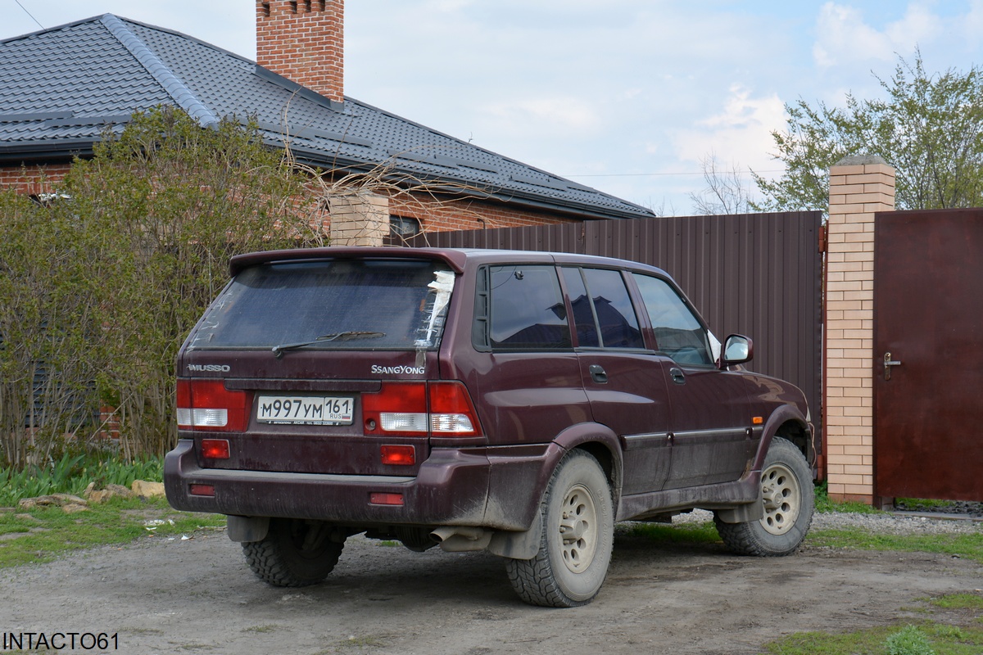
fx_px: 1802
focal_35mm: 66
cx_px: 492
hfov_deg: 30.5
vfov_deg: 20.6
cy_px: 328
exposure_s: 1/250
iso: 180
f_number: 8
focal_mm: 44
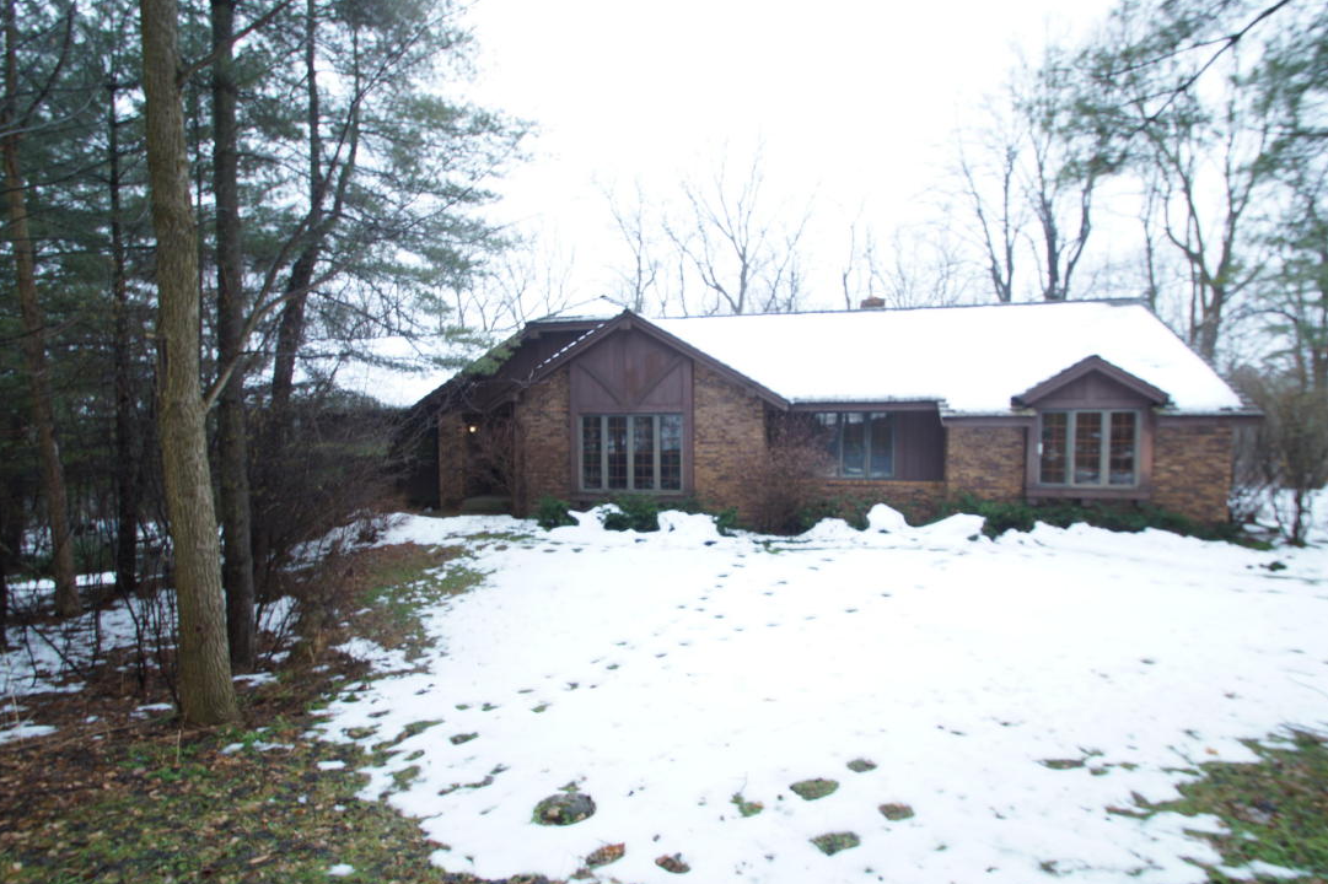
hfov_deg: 96.7
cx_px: 689
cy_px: 467
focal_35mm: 16
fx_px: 590
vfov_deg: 73.6
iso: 100
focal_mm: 10
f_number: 6.3
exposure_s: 1/20
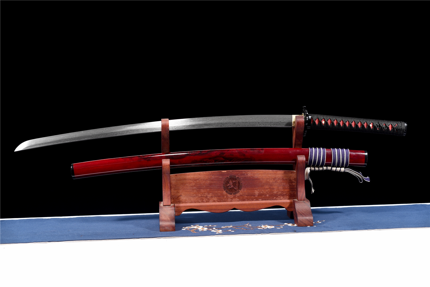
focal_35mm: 60
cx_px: 215
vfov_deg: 22.6
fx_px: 717
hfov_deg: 33.4
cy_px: 144
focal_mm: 60
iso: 100
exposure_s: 1/125
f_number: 6.3
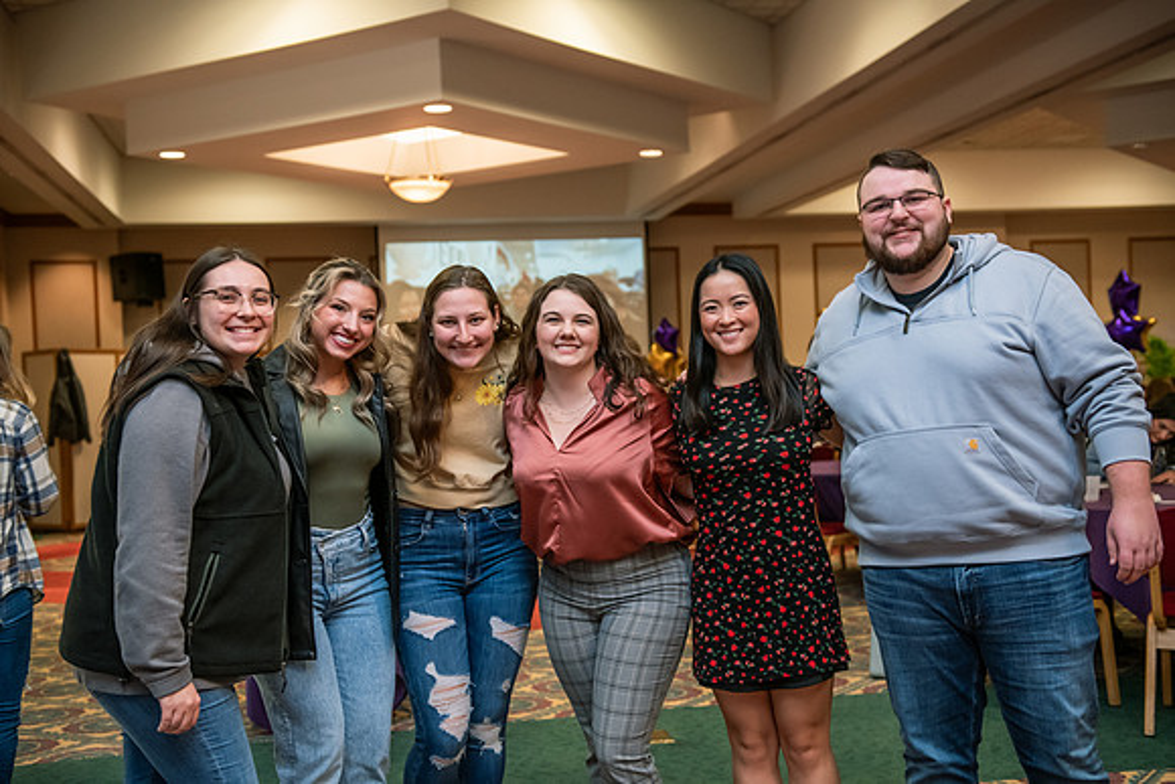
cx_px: 588
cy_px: 392
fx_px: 1567
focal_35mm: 48
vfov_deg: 28.1
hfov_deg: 41.1
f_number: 3.2
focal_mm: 48
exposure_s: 1/160
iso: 1600
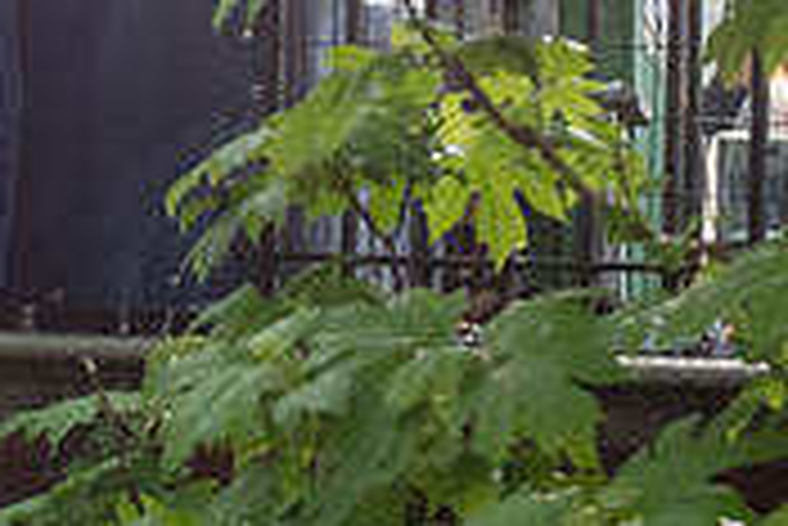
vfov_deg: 6.2
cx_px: -356
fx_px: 4885
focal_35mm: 223
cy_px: -29
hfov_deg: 9.0
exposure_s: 1/80
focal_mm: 66
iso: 6400
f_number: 2.8
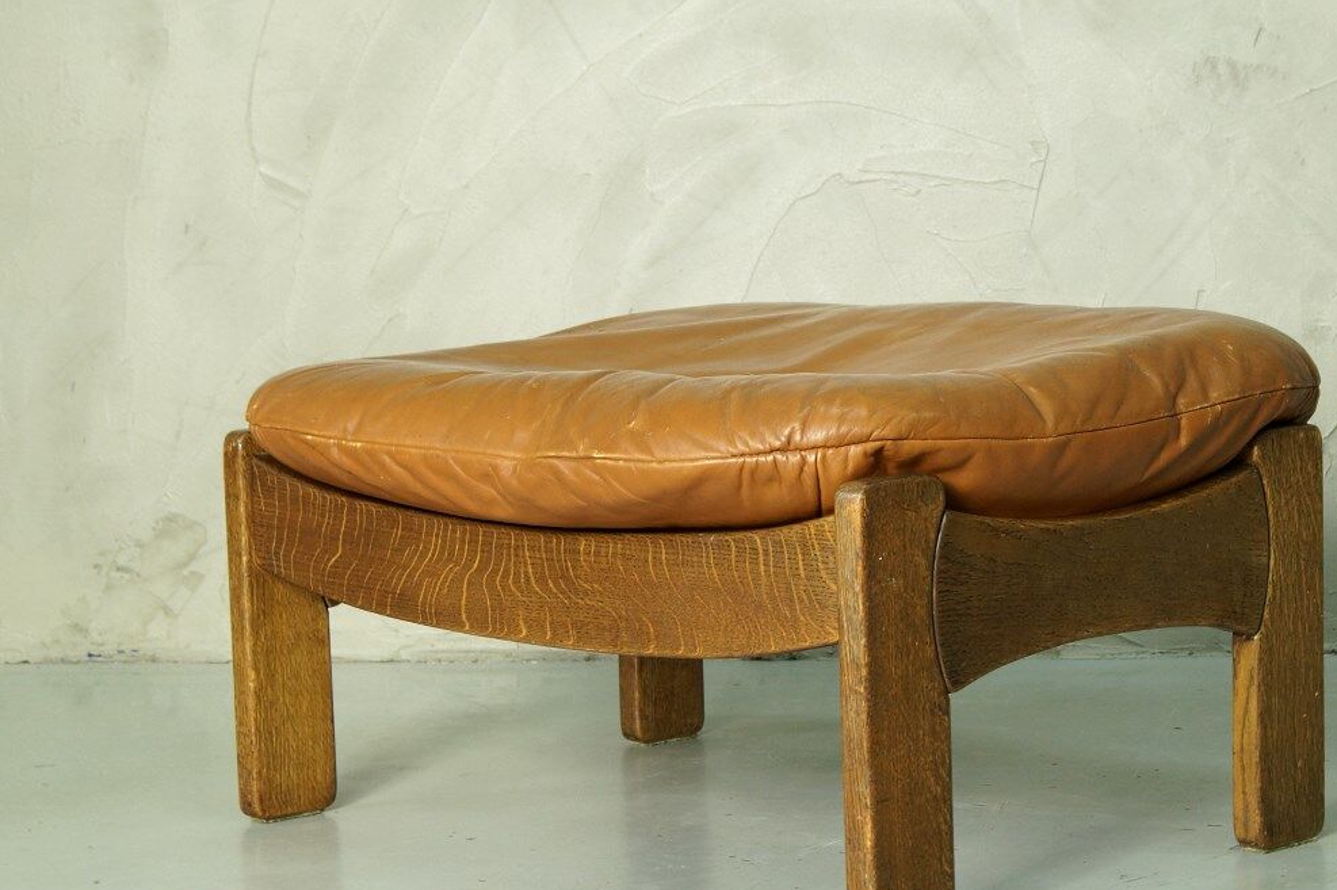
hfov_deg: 21.4
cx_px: 836
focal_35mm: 95
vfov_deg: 14.4
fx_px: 3526
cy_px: 541
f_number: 7.1
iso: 400
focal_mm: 50
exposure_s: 1/15
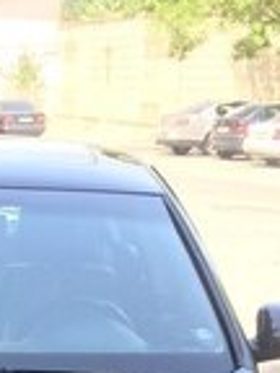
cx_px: -54
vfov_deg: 17.3
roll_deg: +0.4
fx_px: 1078
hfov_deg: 14.3
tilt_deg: -25.9
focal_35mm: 100
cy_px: 591
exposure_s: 1/206
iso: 32
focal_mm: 4.15
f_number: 2.2
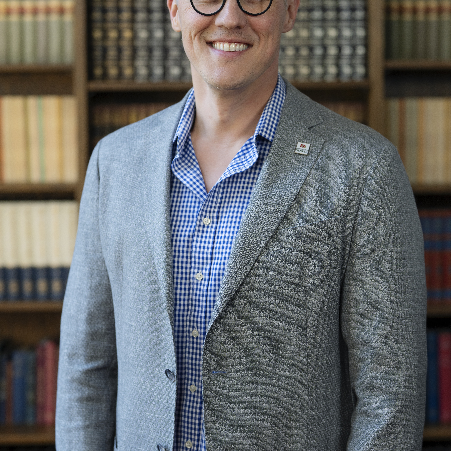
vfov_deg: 23.3
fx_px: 1091
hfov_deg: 23.4
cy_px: 269
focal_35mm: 74
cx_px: 233
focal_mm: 50
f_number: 2
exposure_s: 1/250
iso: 200
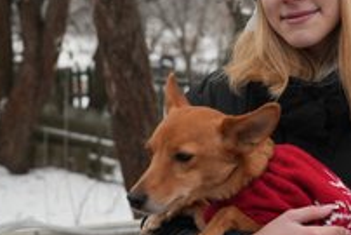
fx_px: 829
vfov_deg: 16.0
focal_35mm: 85
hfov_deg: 23.6
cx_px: 266
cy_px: 69
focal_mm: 43
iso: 250
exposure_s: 1/50
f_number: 4.5
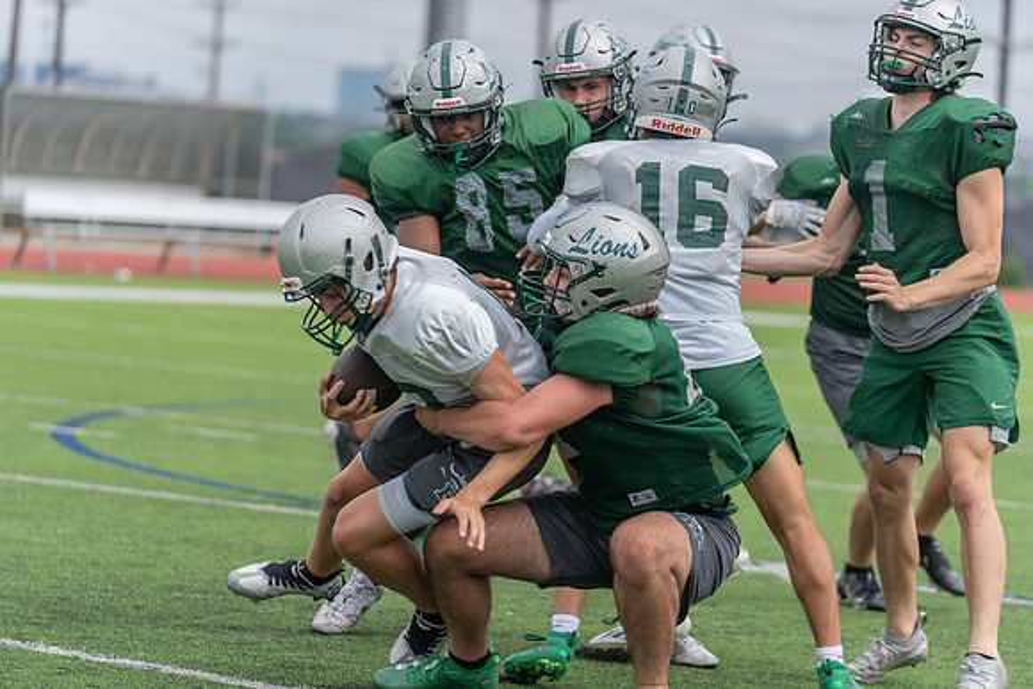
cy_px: 344
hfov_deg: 11.7
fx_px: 5051
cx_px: 516
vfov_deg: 7.8
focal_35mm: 176
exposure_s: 1/1250
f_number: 4
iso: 250
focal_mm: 176
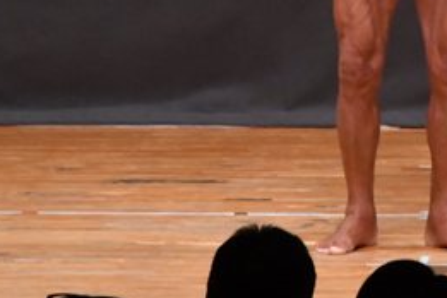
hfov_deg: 2.7
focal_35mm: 757
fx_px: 9399
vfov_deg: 1.8
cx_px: 462
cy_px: -79
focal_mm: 170
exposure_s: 1/400
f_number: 5.6
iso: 6400
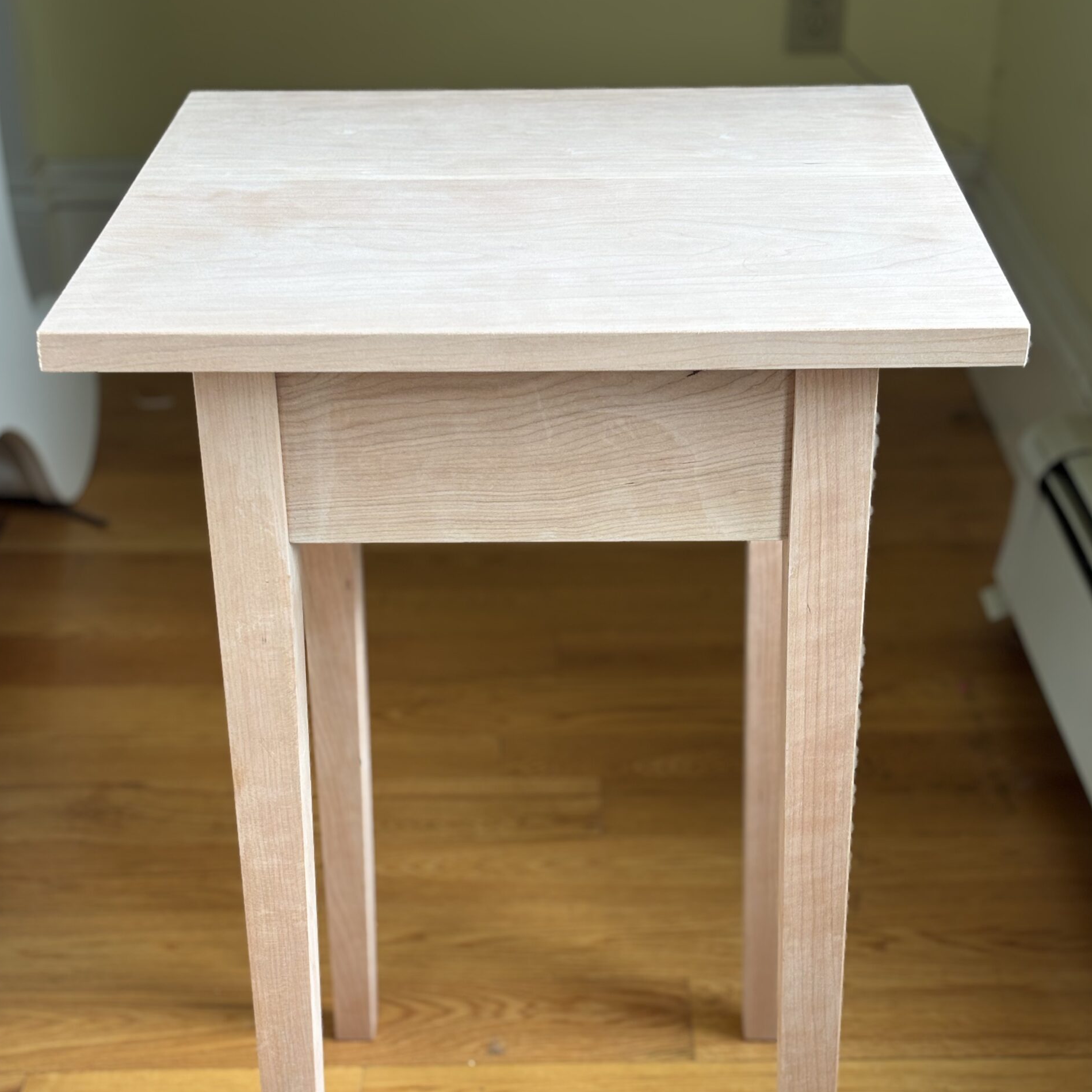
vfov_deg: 27.6
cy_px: 675
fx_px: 2213
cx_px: 545
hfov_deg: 27.7
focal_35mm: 62
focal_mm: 5.96
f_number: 1.6
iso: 40
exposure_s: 1/121
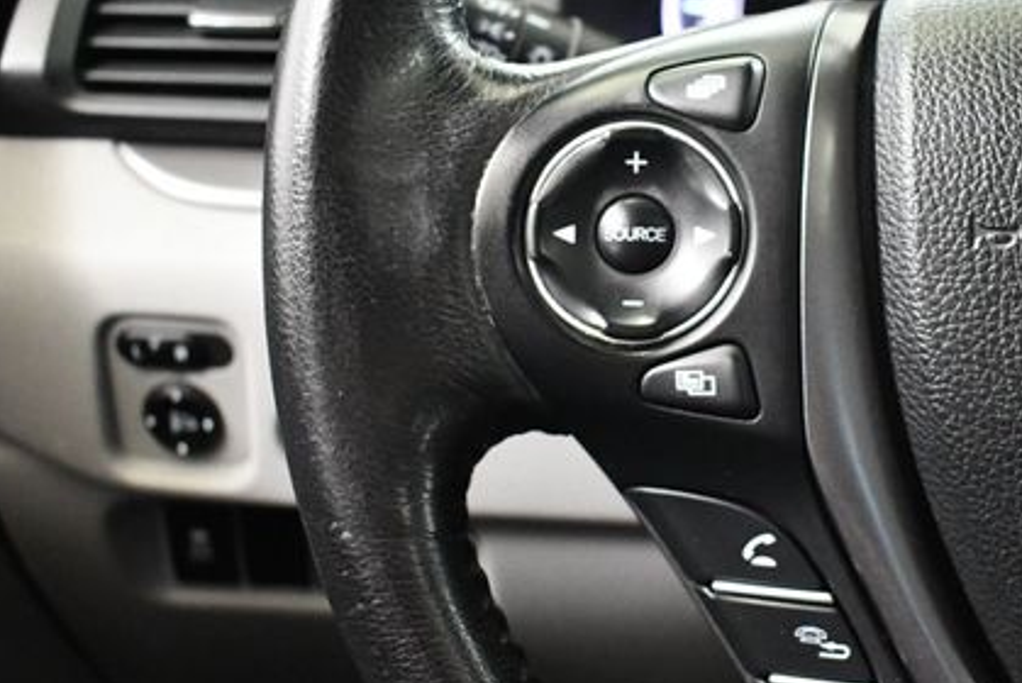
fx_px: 1562
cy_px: 361
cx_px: 722
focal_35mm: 55
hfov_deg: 35.7
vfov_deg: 24.7
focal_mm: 18
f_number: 3.5
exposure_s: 1/60
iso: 5000
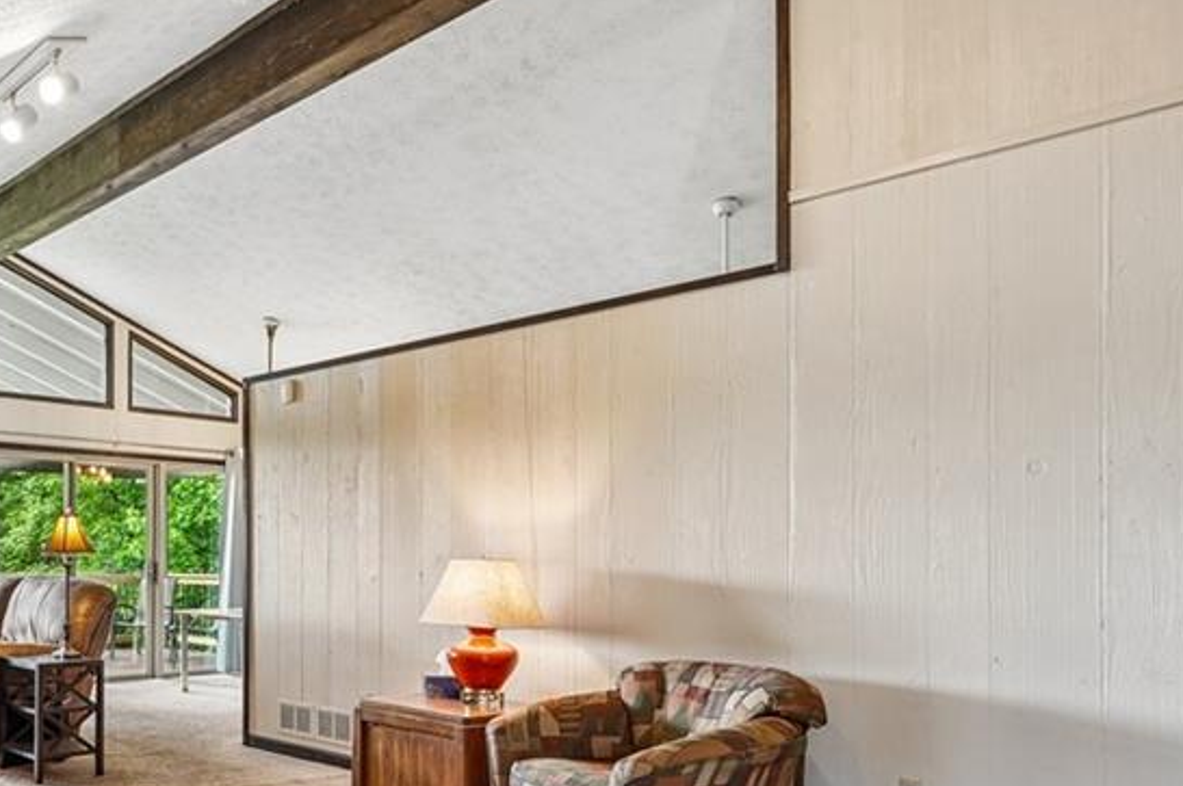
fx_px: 985
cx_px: 156
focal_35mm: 30
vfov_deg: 42.8
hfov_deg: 55.2
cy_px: 542
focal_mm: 16
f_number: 8
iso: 800
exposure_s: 1/13
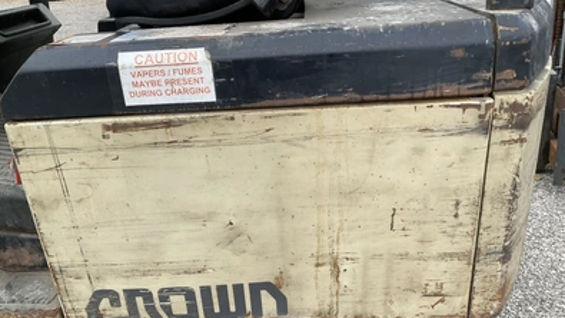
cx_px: 285
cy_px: 175
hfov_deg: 61.0
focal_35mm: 32
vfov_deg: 36.6
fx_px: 479
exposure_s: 1/122
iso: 64
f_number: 1.8
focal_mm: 3
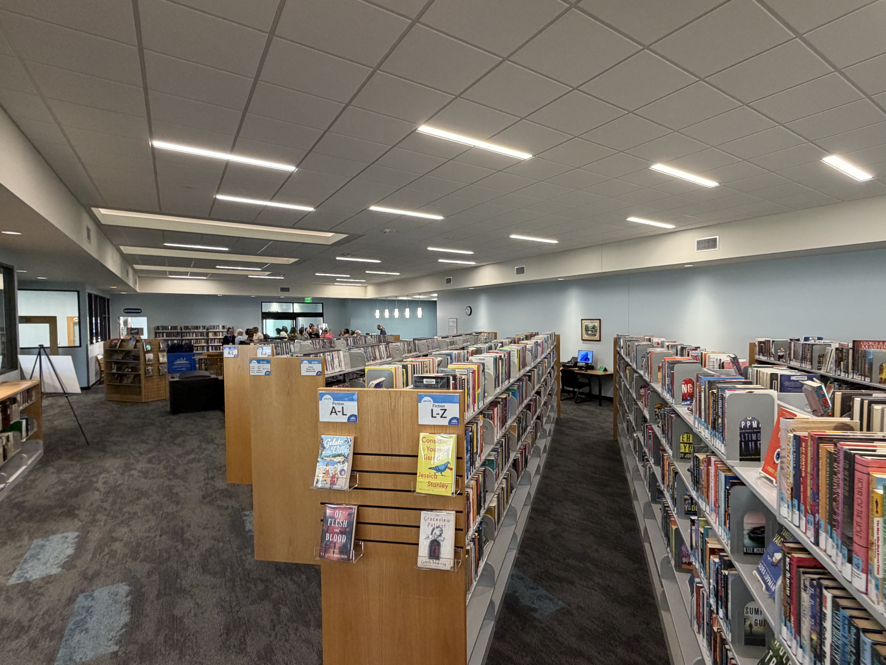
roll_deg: +1.1
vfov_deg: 71.6
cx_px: 523
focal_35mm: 18
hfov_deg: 86.9
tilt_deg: -1.7
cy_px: 337
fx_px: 461
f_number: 2.2
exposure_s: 1/60
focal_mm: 2.22
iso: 200
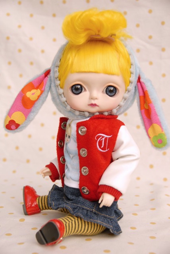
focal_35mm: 57
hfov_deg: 23.8
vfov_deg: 35.0
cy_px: 127
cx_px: 85
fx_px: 403
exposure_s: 1/200
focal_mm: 38
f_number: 5
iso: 200
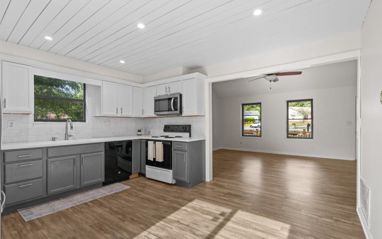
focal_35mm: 17
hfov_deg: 94.3
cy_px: 125
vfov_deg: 68.0
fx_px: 177
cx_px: 191
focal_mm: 16
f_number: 10
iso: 400
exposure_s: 1/4
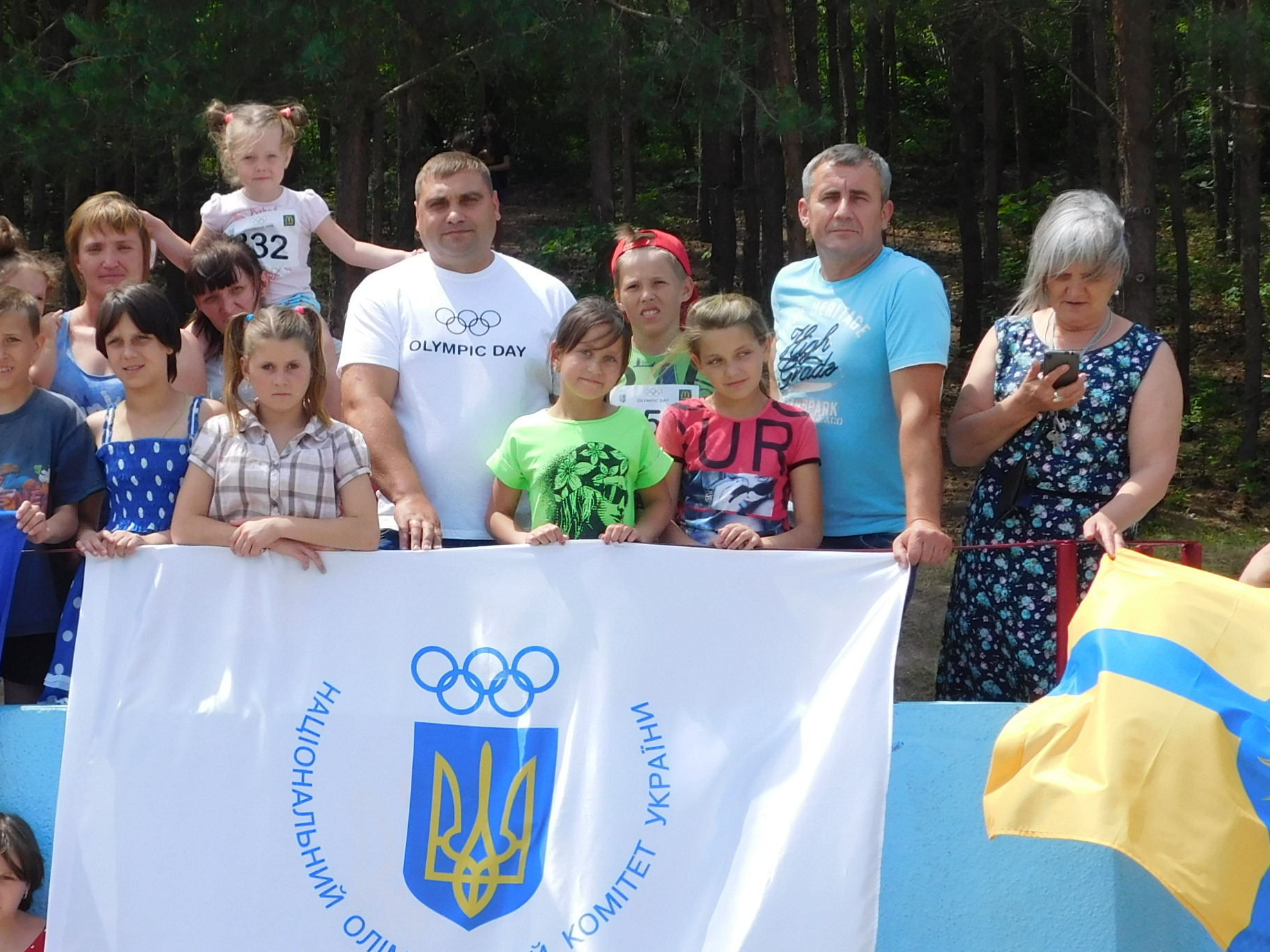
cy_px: 540
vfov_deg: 22.9
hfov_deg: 30.0
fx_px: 2348
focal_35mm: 64
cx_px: 423
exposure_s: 1/1000
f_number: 3.5
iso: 125
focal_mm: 6.3
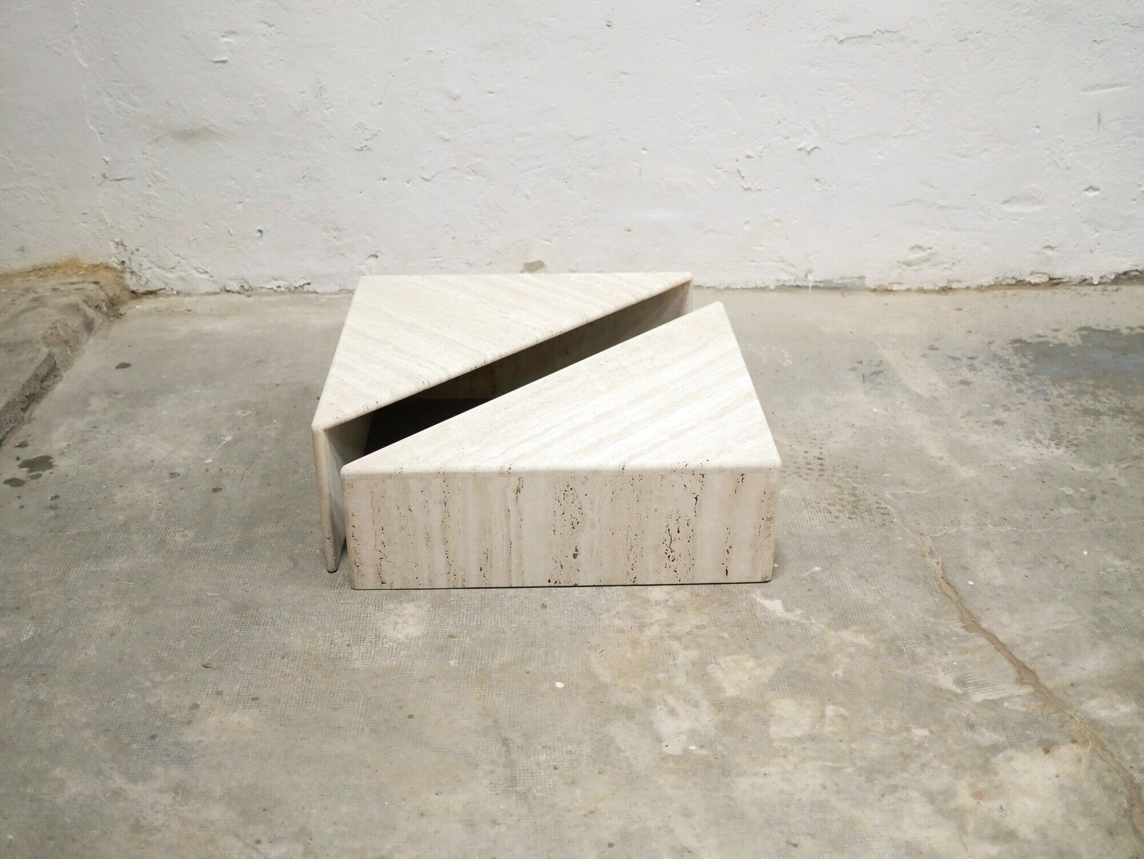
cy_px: 430
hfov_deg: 46.8
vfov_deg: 36.0
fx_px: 1323
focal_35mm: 40
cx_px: 572
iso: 2500
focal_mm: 20
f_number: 1.7
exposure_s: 1/60
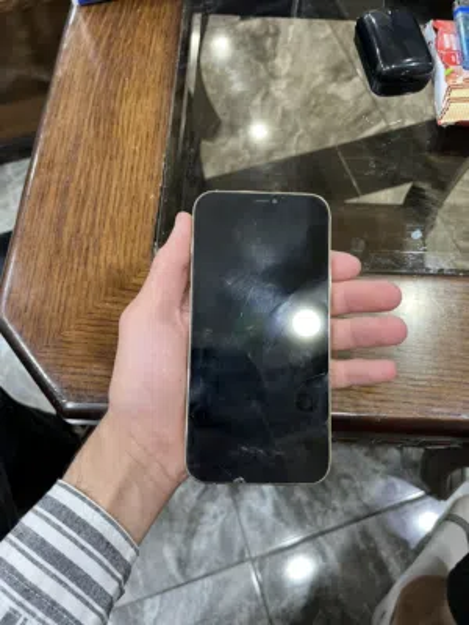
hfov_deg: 53.1
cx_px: 234
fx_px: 470
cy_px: 312
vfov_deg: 67.3
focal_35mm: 26
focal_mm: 5.1
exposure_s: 1/50
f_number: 1.6
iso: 250
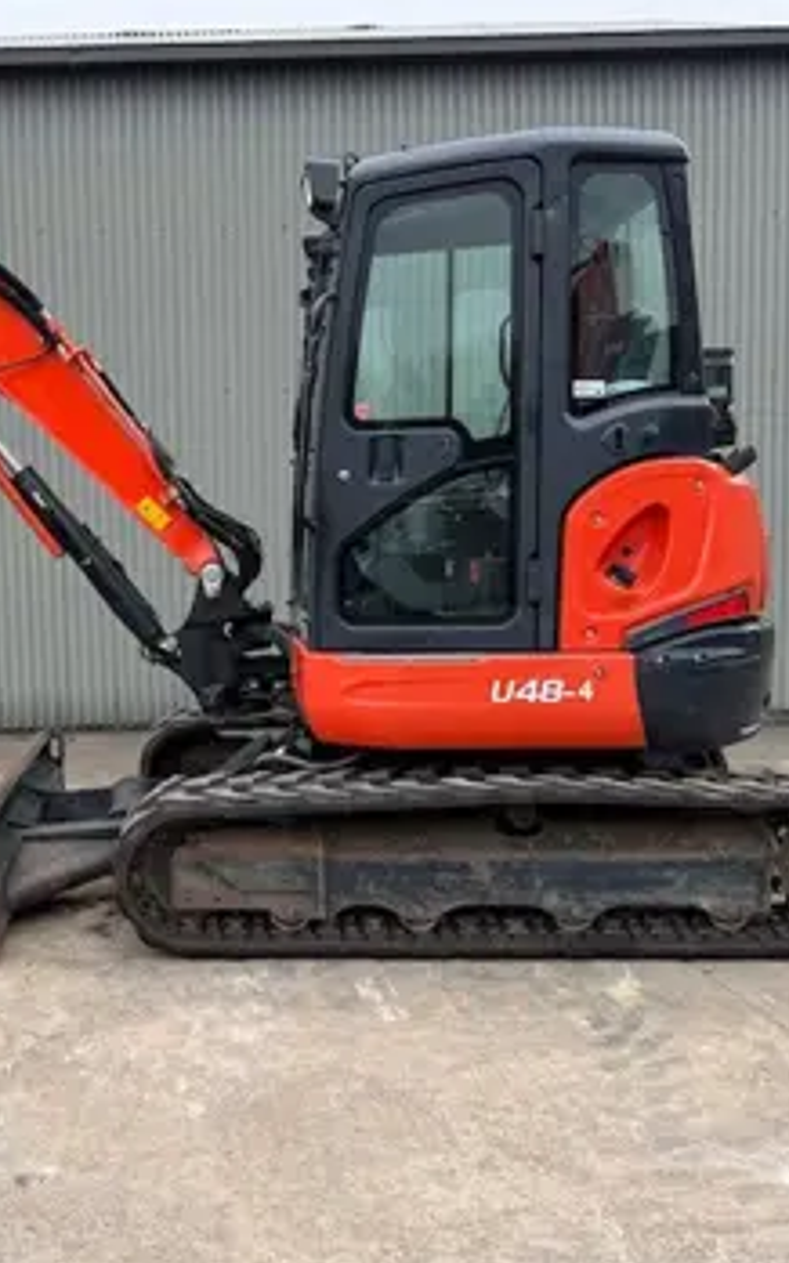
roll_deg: +1.8
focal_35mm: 35
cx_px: 152
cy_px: 630
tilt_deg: -4.6
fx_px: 1205
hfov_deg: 35.1
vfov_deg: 55.3
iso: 64
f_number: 1.78
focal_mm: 6.76
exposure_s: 1/159
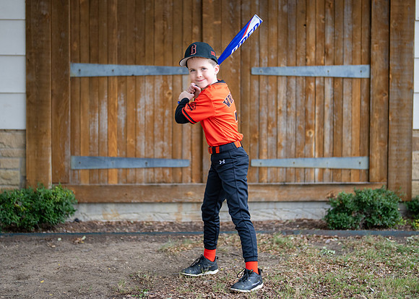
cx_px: 204
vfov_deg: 21.8
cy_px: 133
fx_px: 778
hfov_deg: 30.2
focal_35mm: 65
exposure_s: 1/640
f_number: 1.2
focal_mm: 50
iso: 500
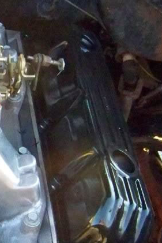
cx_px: -70
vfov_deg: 22.3
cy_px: 155
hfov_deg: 14.2
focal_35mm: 91
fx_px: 614
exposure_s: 1/500
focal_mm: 5.9
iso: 1000
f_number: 2.8
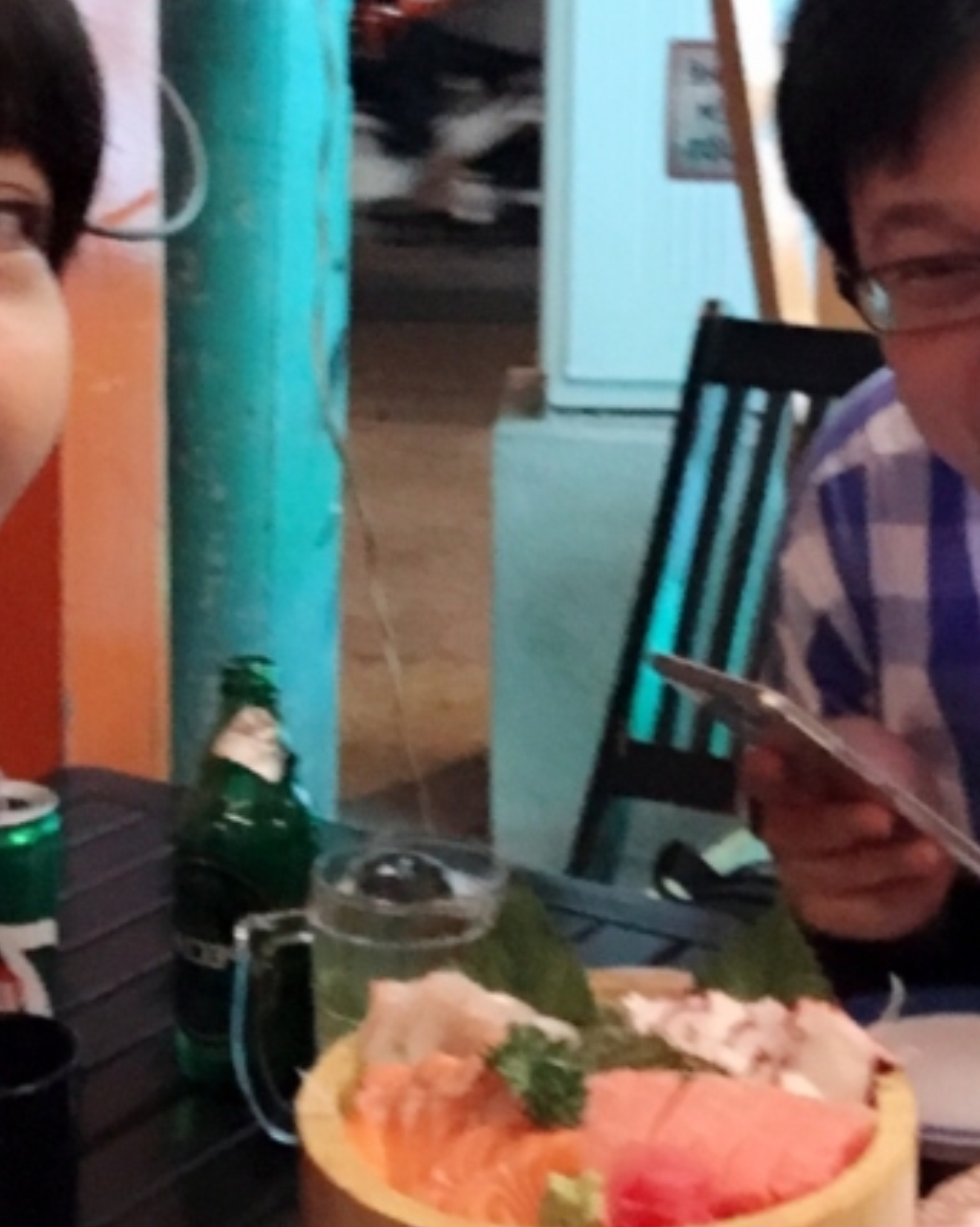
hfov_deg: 20.4
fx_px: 2722
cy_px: 213
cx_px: 530
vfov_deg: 24.9
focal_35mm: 75
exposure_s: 1/25
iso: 200
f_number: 2.2
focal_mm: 2.87
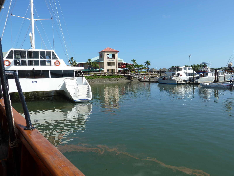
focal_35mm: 25
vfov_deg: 54.9
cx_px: 117
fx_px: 169
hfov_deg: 69.4
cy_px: 88
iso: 80
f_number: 4.5
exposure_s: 1/400
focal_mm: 4.1
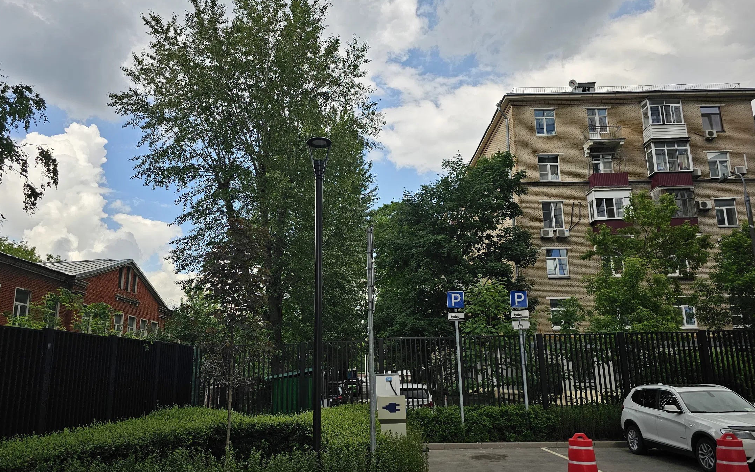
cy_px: 254
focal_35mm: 27
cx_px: 357
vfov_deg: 46.0
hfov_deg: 68.3
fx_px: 556
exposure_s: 1/471
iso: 16
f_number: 1.7
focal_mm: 6.3
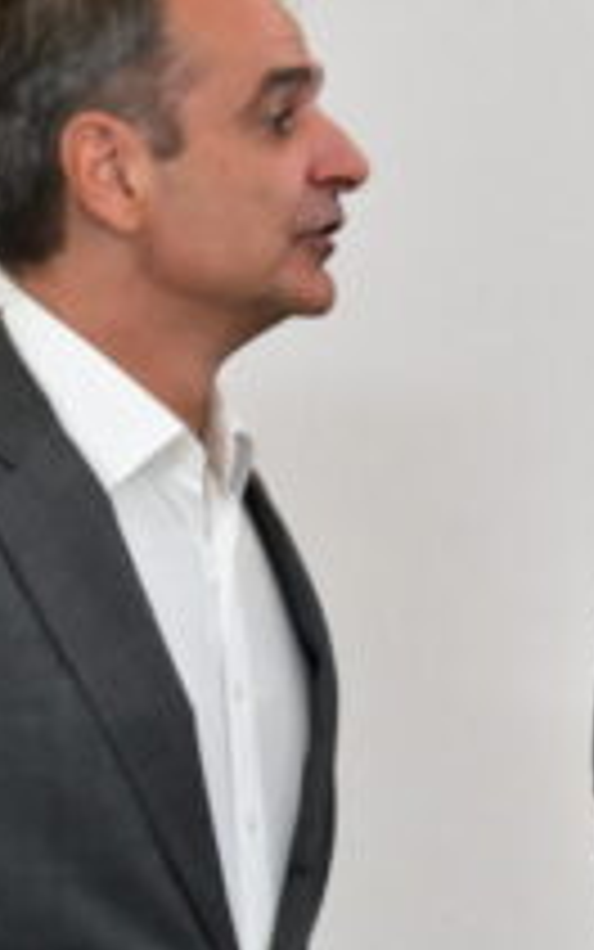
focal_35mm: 544
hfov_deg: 2.4
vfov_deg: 3.9
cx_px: 1818
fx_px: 14081
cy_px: 637
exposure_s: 1/400
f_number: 6.3
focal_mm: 115
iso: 8000
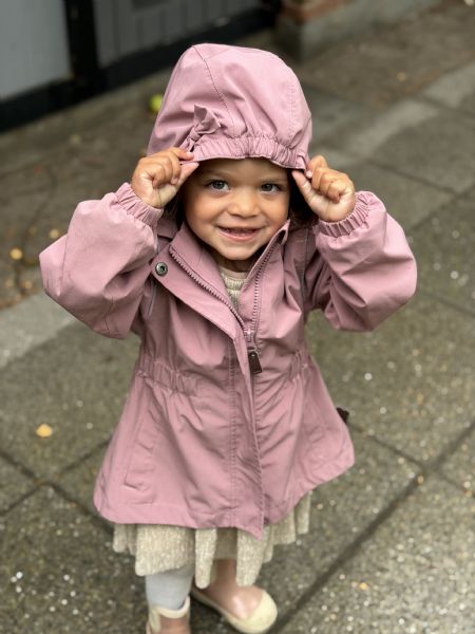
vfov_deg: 39.7
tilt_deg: -35.2
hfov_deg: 30.3
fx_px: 878
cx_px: 238
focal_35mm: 48
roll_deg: -2.3
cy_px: 317
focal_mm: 6.76
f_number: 1.78
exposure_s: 1/121
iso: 50
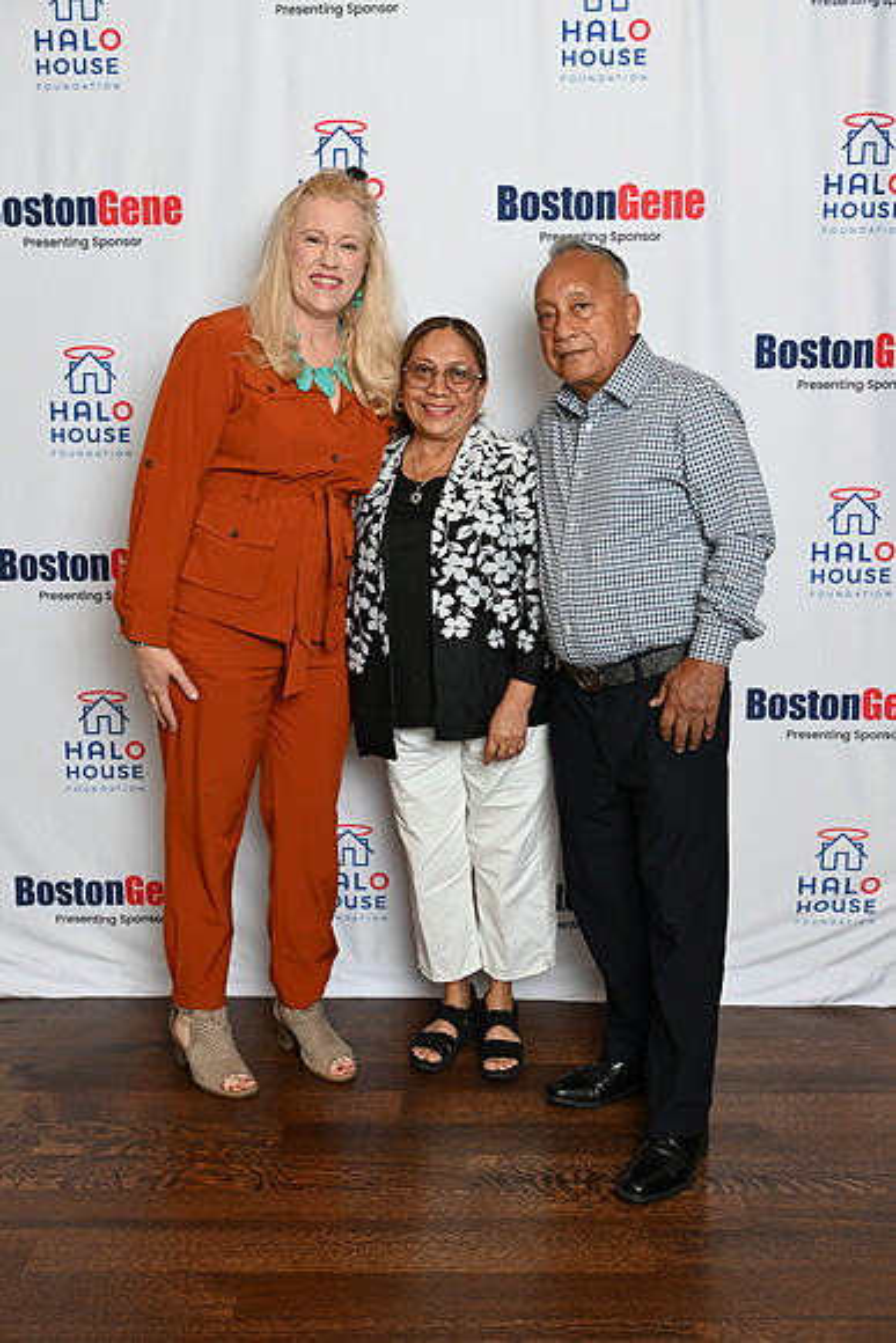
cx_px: 448
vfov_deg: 46.4
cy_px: 672
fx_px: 1567
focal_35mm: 42
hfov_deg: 31.9
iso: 200
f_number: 3.5
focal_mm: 42
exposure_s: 1/80
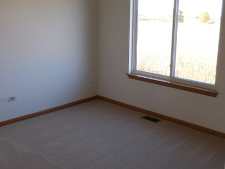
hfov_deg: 46.5
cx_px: 137
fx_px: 260
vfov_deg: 35.8
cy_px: 69
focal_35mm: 40
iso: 125
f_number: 3.3
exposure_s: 1/100
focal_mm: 4.5
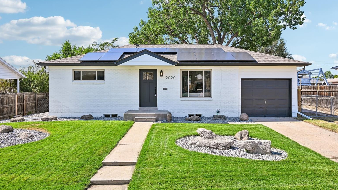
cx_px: 174
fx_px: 229
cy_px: 82
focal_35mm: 26
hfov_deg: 72.9
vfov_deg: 45.0
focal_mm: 23.5
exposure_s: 1/60
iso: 64
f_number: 10
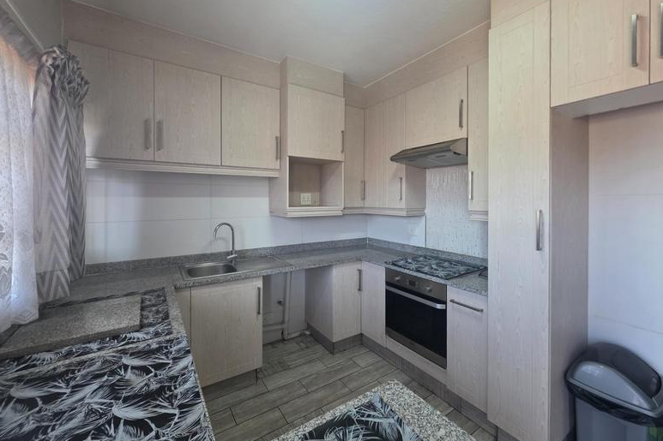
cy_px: 204
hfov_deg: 104.3
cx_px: 335
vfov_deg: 81.0
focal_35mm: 14
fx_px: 258
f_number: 1.9
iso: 250
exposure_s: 1/50
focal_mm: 2.2
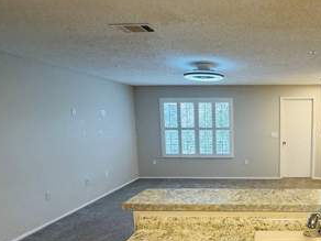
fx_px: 213
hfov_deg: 67.4
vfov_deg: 58.5
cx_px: 254
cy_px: 142
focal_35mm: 23
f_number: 2.2
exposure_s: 1/120
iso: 200
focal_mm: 2.22
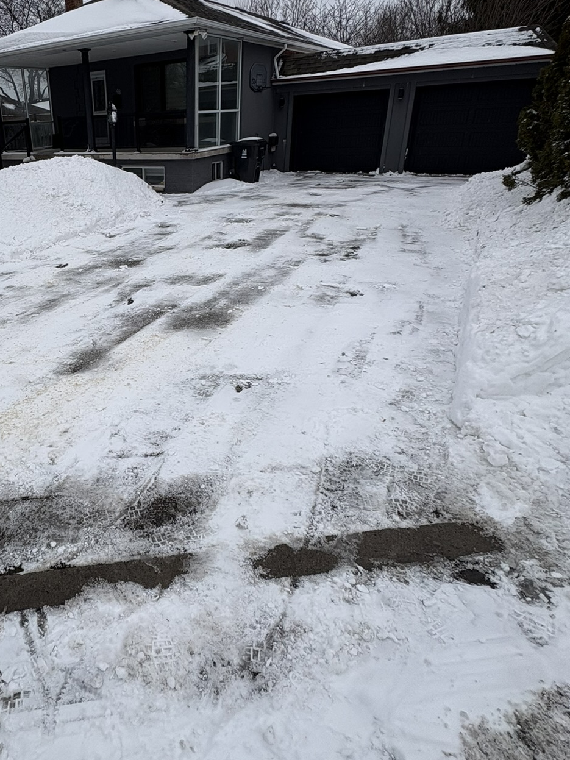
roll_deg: +3.1
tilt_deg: -21.0
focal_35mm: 23
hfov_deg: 55.5
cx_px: 131
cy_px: 328
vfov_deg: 73.6
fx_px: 505
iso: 50
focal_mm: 2.22
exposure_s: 1/2874
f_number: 2.2
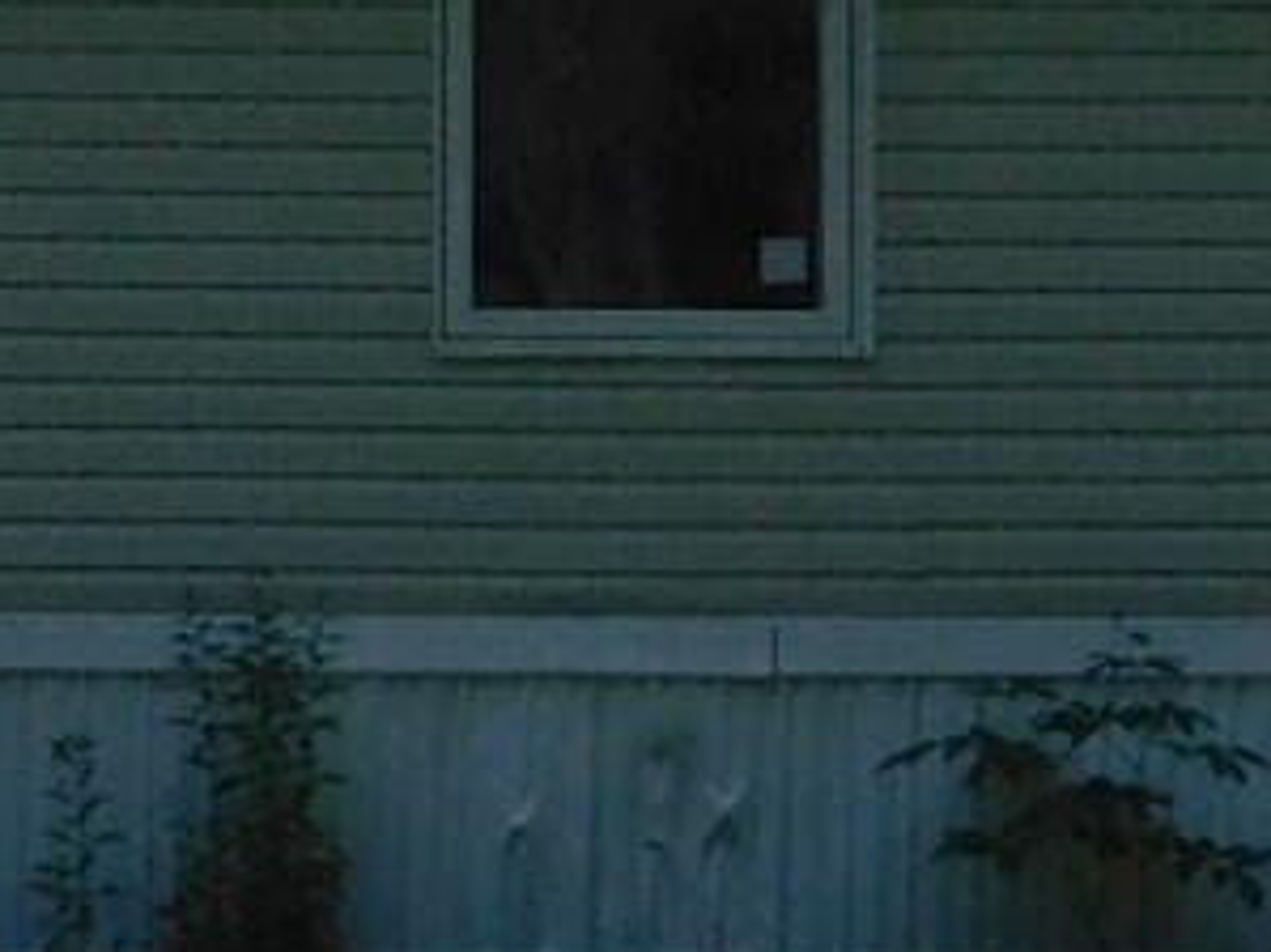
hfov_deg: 11.1
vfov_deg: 8.5
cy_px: 276
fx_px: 6423
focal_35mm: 175
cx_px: -289
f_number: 3
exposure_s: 1/1500
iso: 125
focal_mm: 4
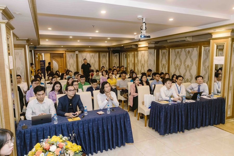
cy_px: 78
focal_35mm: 25
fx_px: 160
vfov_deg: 52.0
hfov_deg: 72.4
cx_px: 117
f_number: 3.5
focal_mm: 24.6
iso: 2000
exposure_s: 1/160
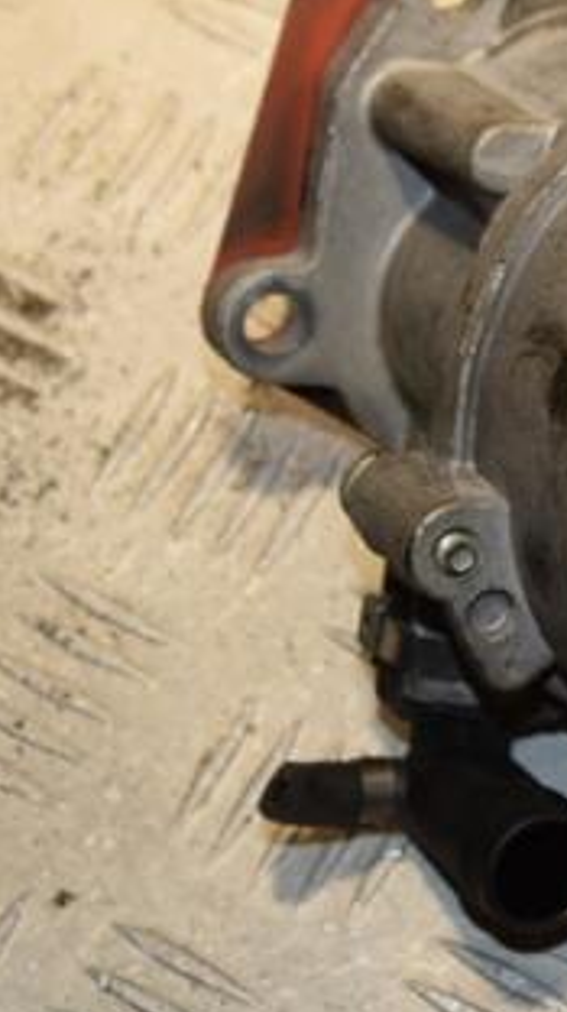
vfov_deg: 15.8
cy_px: 435
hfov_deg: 8.8
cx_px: 648
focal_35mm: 136
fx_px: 3643
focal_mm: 45
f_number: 6.3
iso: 800
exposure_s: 1/200
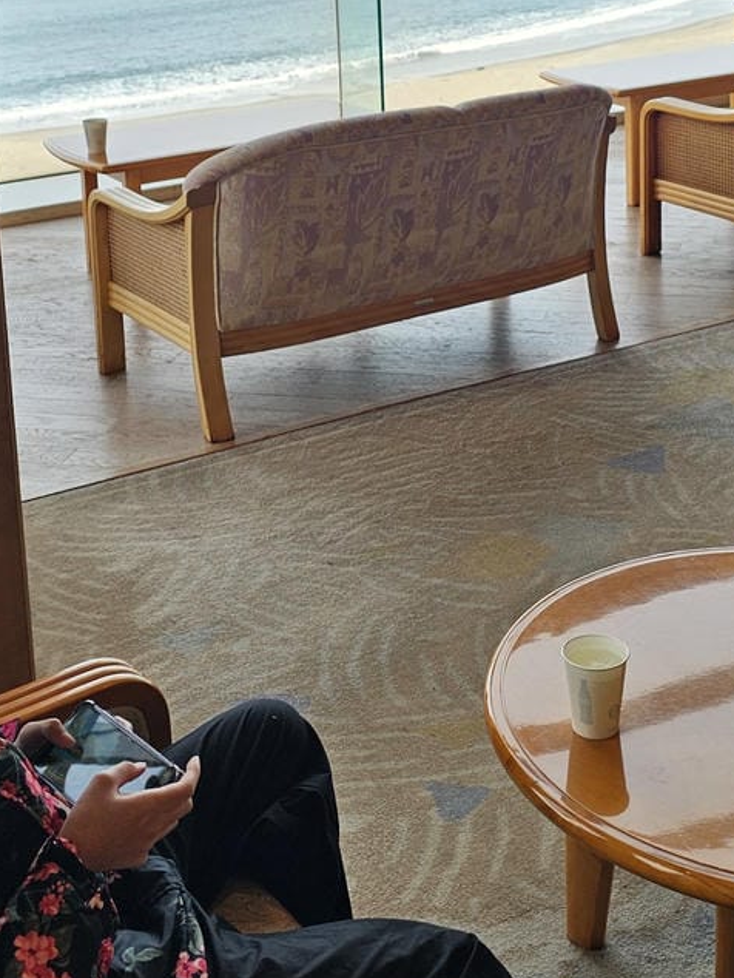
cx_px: 423
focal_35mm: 58
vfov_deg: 31.7
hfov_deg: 25.2
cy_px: 108
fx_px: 1639
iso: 10
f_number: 1.7
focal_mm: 6.3
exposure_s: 1/147
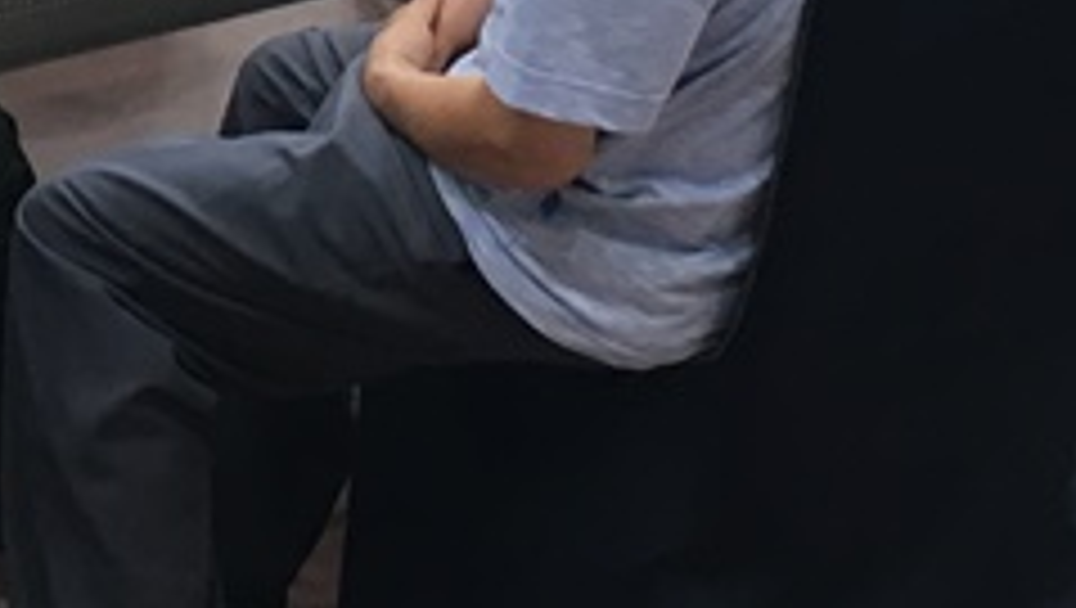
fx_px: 3770
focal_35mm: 132
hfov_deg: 16.2
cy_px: -793
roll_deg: -0.9
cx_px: 342
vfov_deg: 8.5
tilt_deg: -5.0
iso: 64
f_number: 2.2
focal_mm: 4.15
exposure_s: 1/30
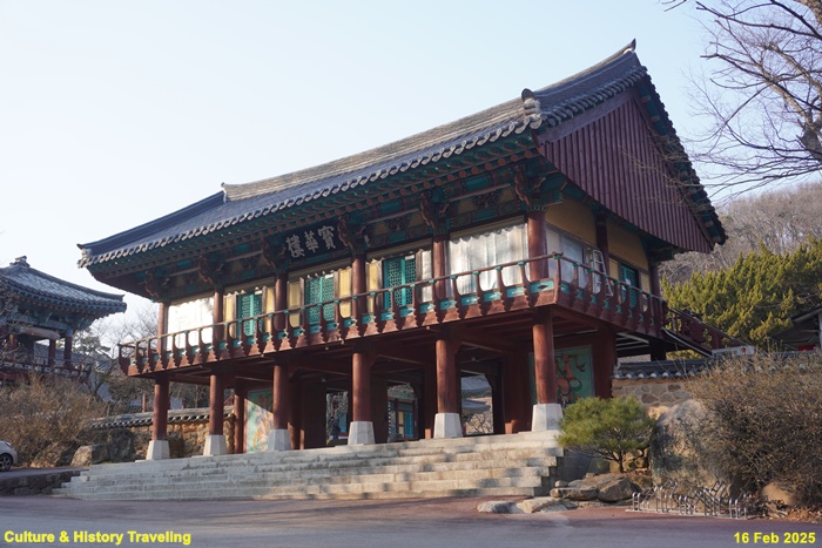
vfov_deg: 35.5
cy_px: 274
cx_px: 411
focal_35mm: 38
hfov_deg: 51.3
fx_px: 856
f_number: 6.3
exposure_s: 1/125
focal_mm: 25
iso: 100
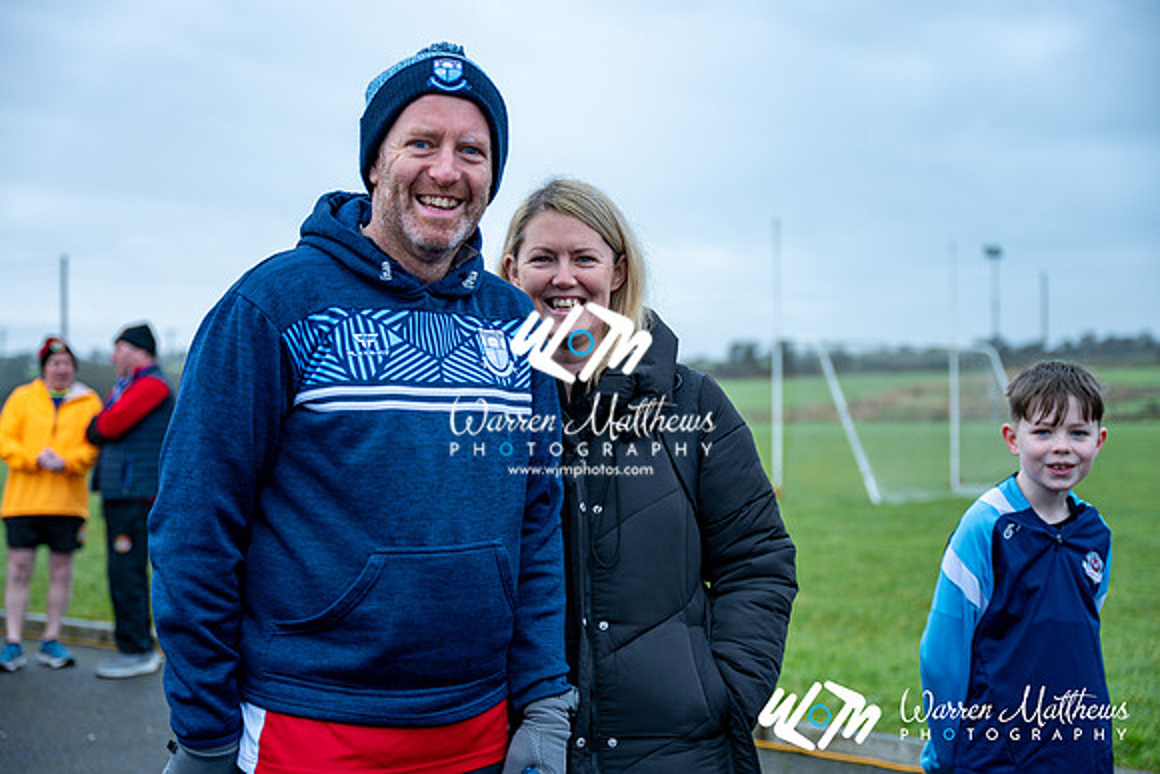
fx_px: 1708
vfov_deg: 25.5
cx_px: 580
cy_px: 387
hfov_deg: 37.5
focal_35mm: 53
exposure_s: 1/250
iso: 100
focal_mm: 53
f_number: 2.8
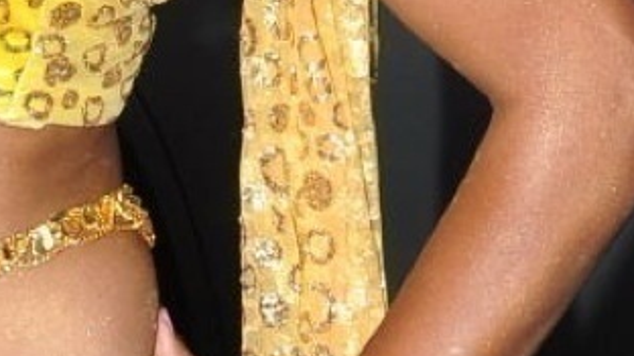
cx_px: -93
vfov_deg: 4.4
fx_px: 4586
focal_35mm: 273
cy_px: 464
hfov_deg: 7.8
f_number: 10
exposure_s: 1/125
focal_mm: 30
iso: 400
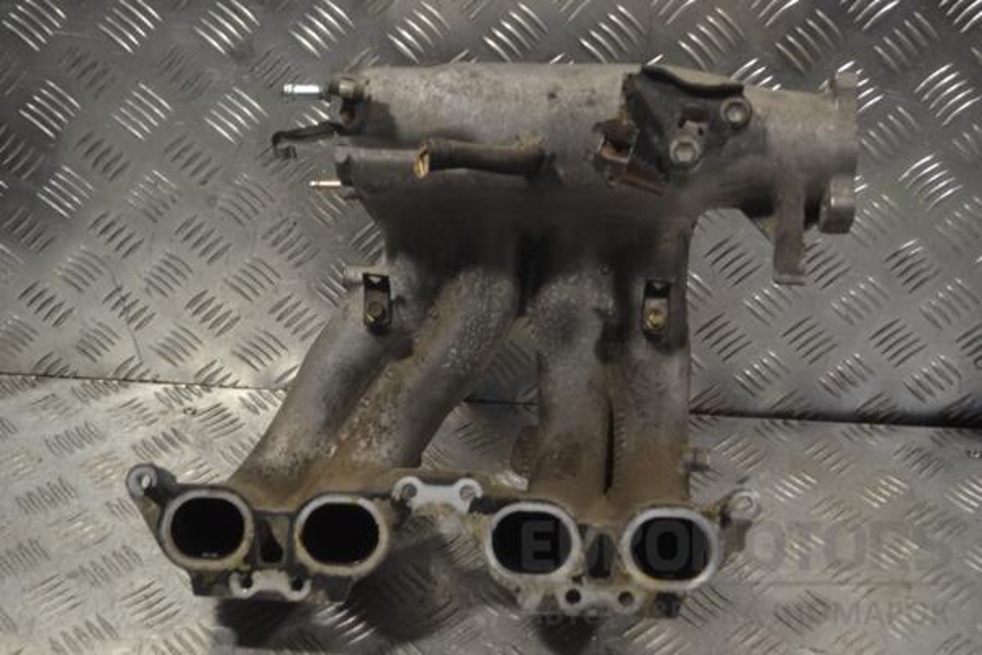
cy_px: 328
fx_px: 1432
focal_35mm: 52
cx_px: 491
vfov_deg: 25.8
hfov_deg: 37.9
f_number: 5.6
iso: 400
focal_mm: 35
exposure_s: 1/125
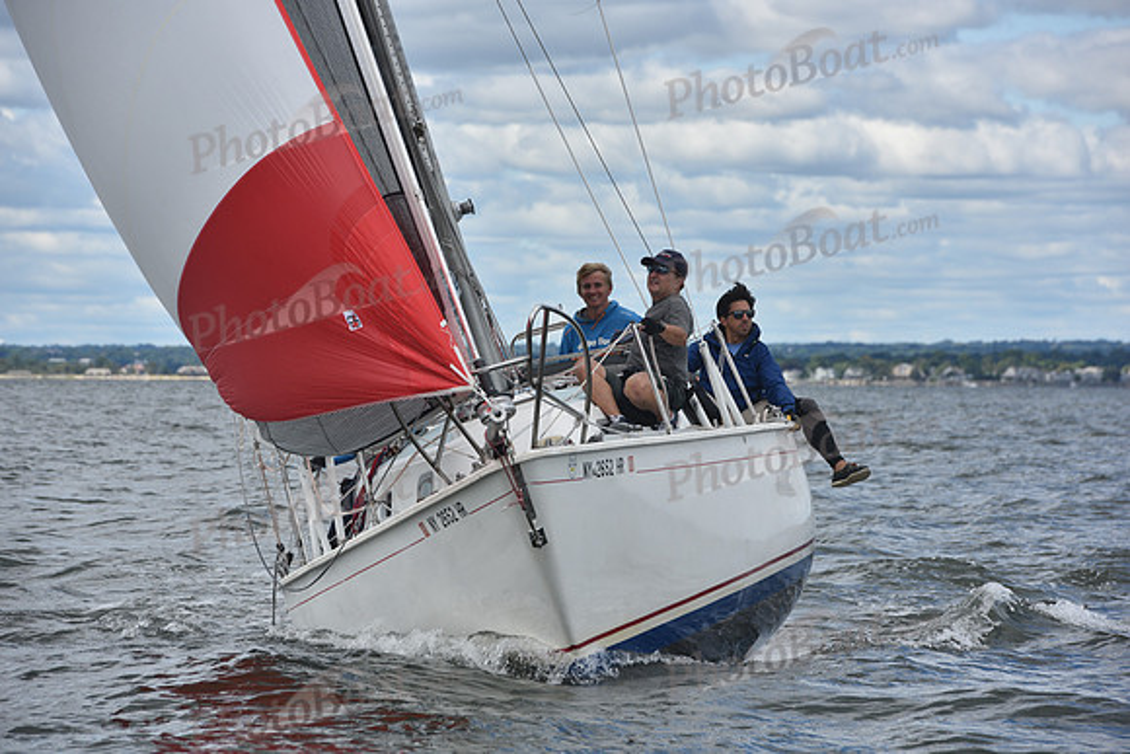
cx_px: 565
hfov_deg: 10.3
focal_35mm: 200
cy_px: 377
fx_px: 6279
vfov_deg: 6.9
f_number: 9
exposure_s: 1/800
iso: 250
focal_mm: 200
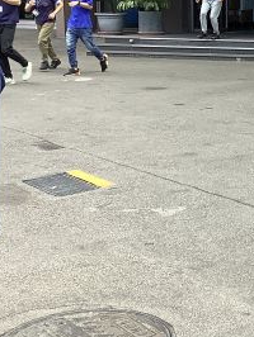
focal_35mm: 95
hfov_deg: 15.2
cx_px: 281
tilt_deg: -9.5
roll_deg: -0.9
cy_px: 120
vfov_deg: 20.6
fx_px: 928
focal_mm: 3.3
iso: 40
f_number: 2.4
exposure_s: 1/120
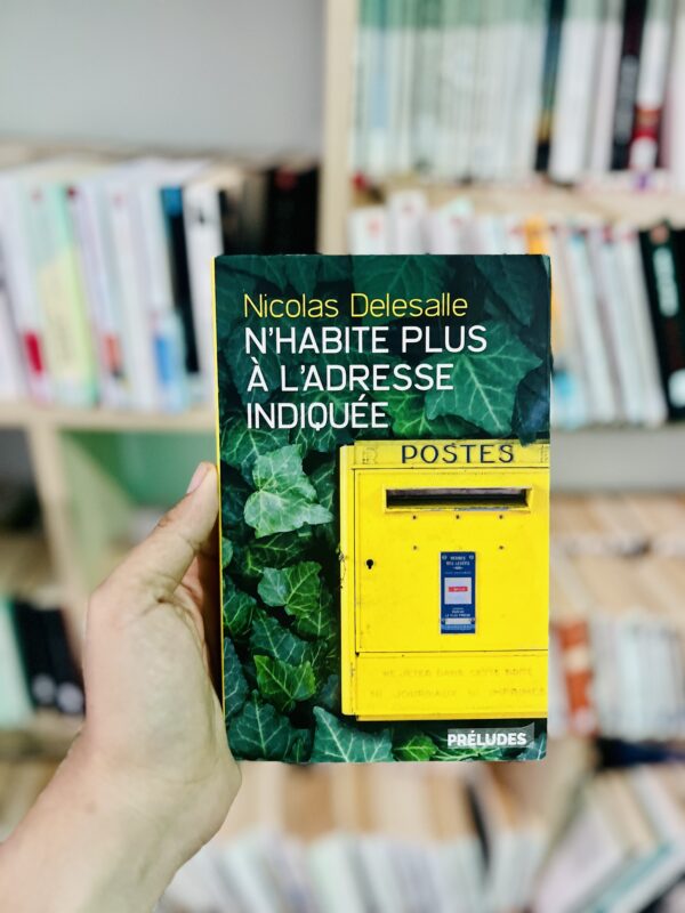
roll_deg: -1.0
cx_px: 342
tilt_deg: -30.2
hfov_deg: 53.1
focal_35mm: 26
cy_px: 456
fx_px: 686
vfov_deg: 67.3
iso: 500
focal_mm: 5.7
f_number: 1.5
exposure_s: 1/60
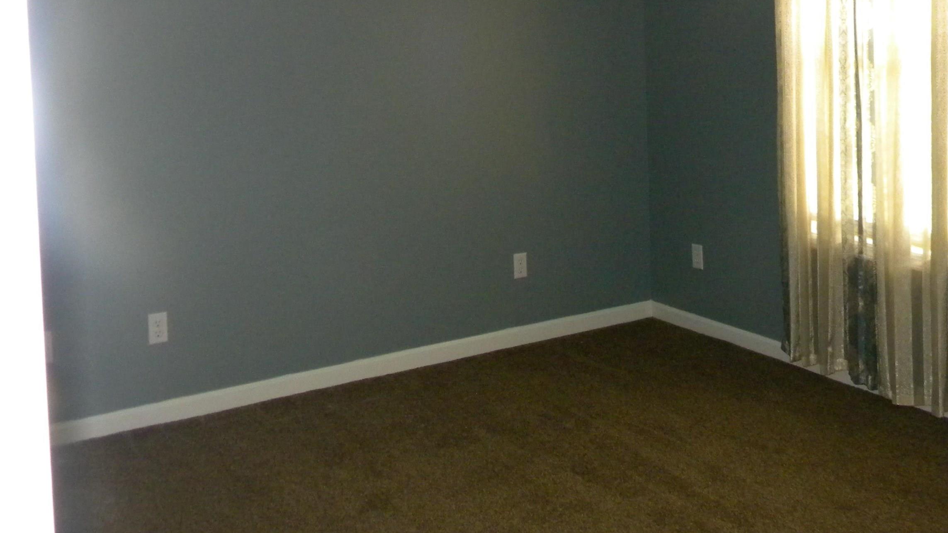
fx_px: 1031
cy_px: 88
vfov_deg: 28.3
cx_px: 524
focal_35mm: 41
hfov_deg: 49.3
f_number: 3.5
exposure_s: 1/26
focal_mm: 5
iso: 400
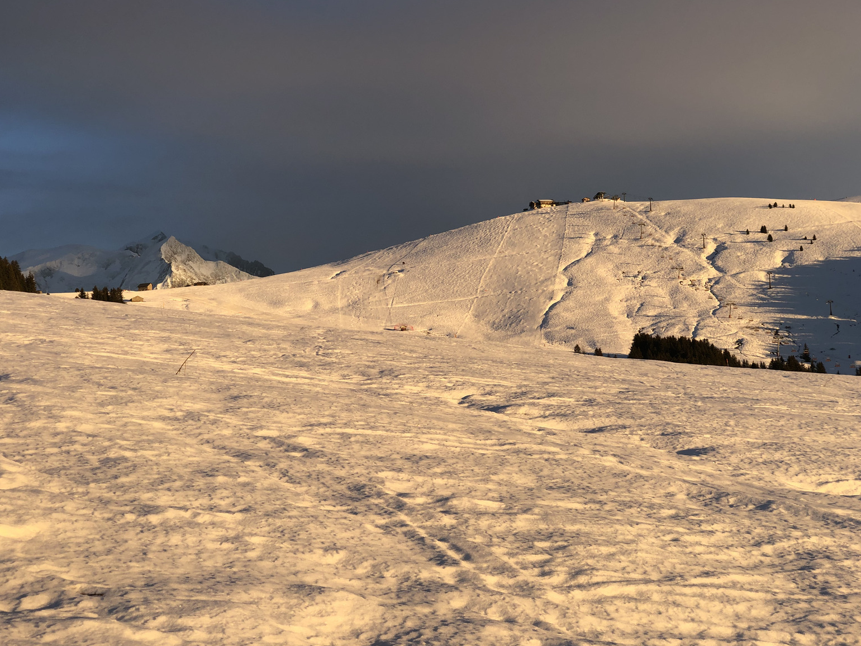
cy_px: 316
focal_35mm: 54
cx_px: 417
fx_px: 1343
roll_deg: +3.2
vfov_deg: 27.0
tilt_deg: +7.2
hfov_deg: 35.5
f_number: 2.4
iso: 16
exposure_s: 1/340
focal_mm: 6
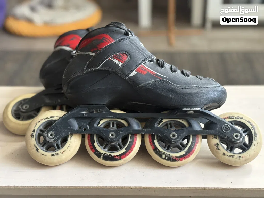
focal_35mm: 52
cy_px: 99
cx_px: 132
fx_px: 397
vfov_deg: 28.0
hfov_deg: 36.8
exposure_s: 1/40
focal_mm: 5.96
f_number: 1.6
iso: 160
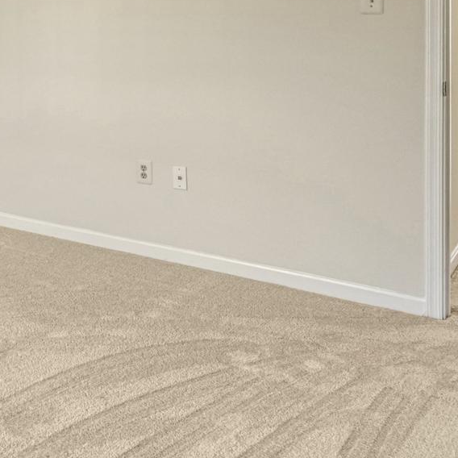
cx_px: -71
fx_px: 733
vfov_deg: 32.7
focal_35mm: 49
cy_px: 35
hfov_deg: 30.3
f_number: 8
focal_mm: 16
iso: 1250
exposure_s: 1/5
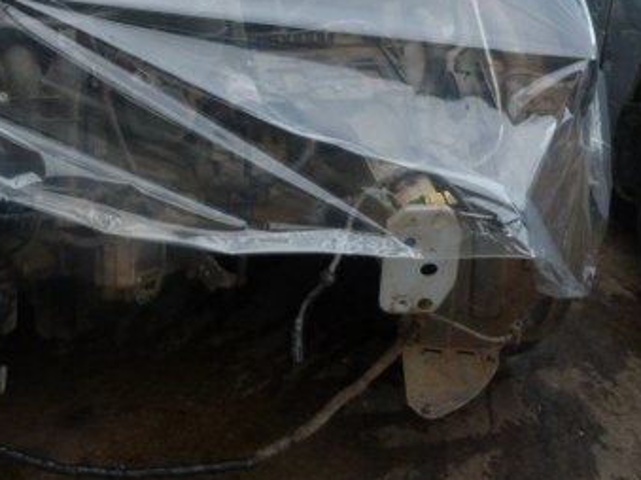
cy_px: -49
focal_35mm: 59
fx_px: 1092
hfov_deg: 31.0
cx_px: 43
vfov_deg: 23.3
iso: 80
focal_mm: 4.5
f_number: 2.8
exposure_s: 1/60
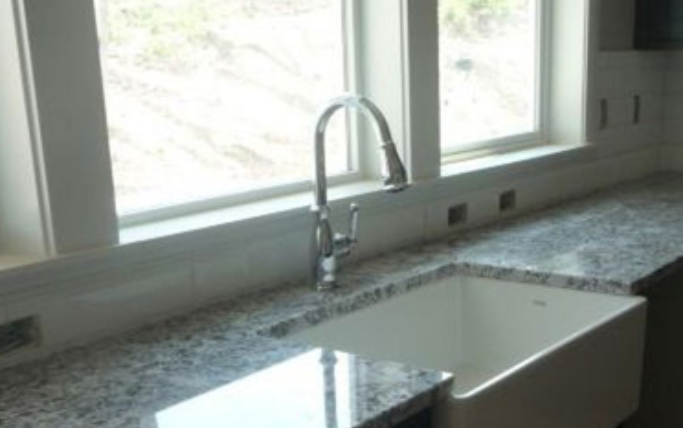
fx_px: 950
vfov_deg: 24.9
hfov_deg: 39.1
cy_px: 353
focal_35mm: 51
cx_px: 448
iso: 100
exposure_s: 1/80
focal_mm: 4.7
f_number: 3.3
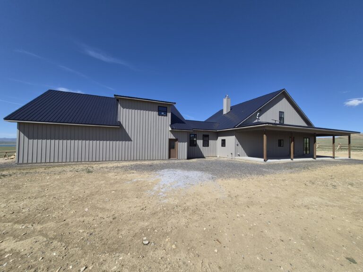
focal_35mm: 13
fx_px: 136
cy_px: 136
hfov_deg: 106.2
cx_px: 182
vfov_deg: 89.9
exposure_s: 1/2448
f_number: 2.2
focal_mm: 1.74
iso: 40
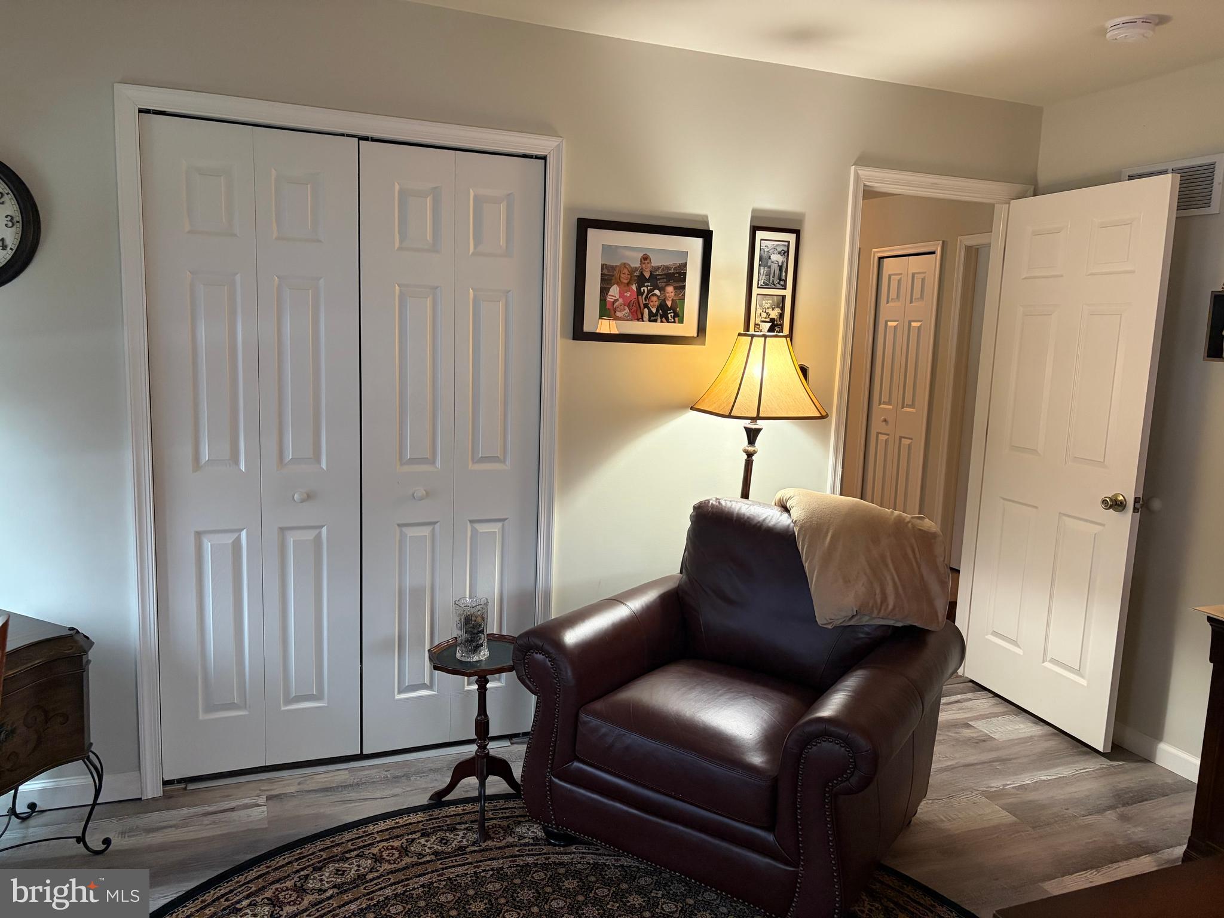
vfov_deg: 53.1
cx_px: 612
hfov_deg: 67.3
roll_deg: -1.7
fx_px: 919
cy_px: 459
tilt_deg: -8.1
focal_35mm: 26
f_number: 1.6
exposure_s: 1/60
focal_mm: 5.96
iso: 400
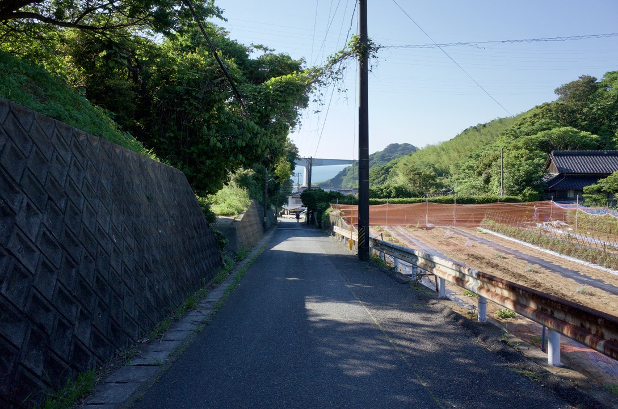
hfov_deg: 65.6
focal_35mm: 28
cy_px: 204
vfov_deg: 46.2
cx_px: 309
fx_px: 480
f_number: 8
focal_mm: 18.3
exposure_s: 1/750
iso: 500
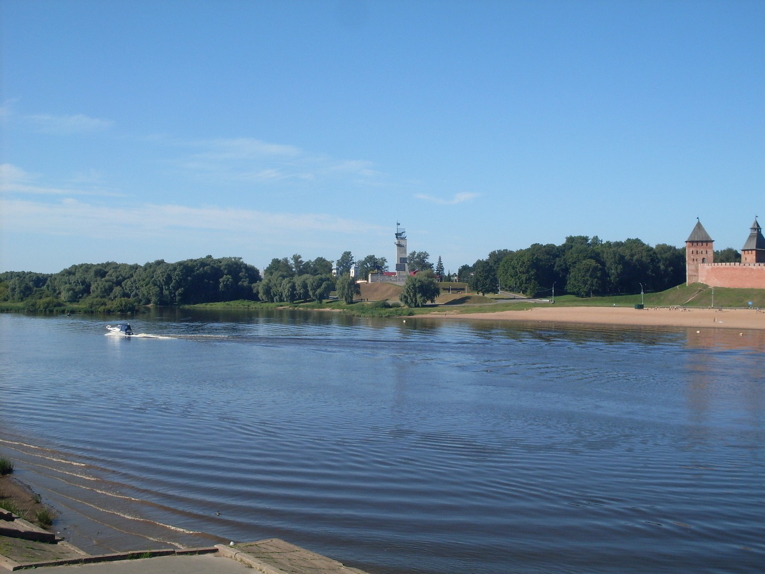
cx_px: 382
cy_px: 287
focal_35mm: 49
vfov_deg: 29.7
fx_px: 1083
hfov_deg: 38.9
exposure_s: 1/180
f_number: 9.1
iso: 80
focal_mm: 8.1
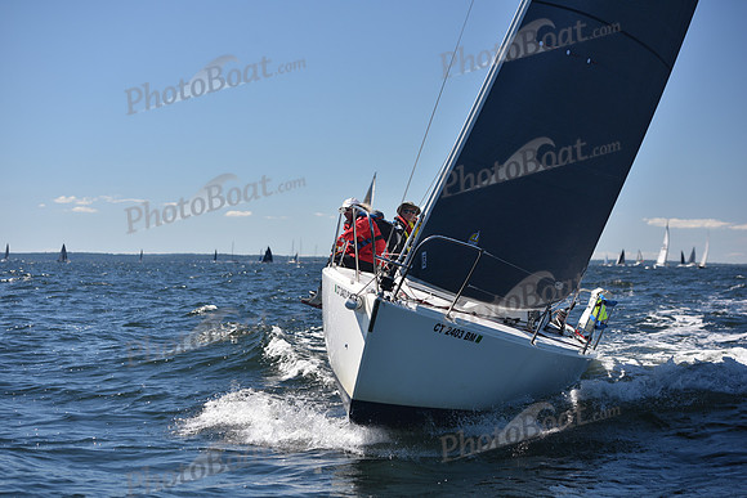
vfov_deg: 17.1
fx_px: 1660
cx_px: 374
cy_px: 249
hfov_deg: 25.4
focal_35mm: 80
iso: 200
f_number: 4.5
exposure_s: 1/1000
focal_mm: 80
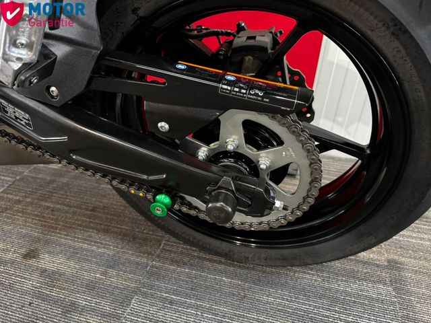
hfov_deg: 71.6
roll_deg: -1.8
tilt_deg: -33.4
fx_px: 299
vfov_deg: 56.8
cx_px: 216
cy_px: 162
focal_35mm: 24
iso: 1000
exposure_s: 1/33
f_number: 1.78
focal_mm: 6.76
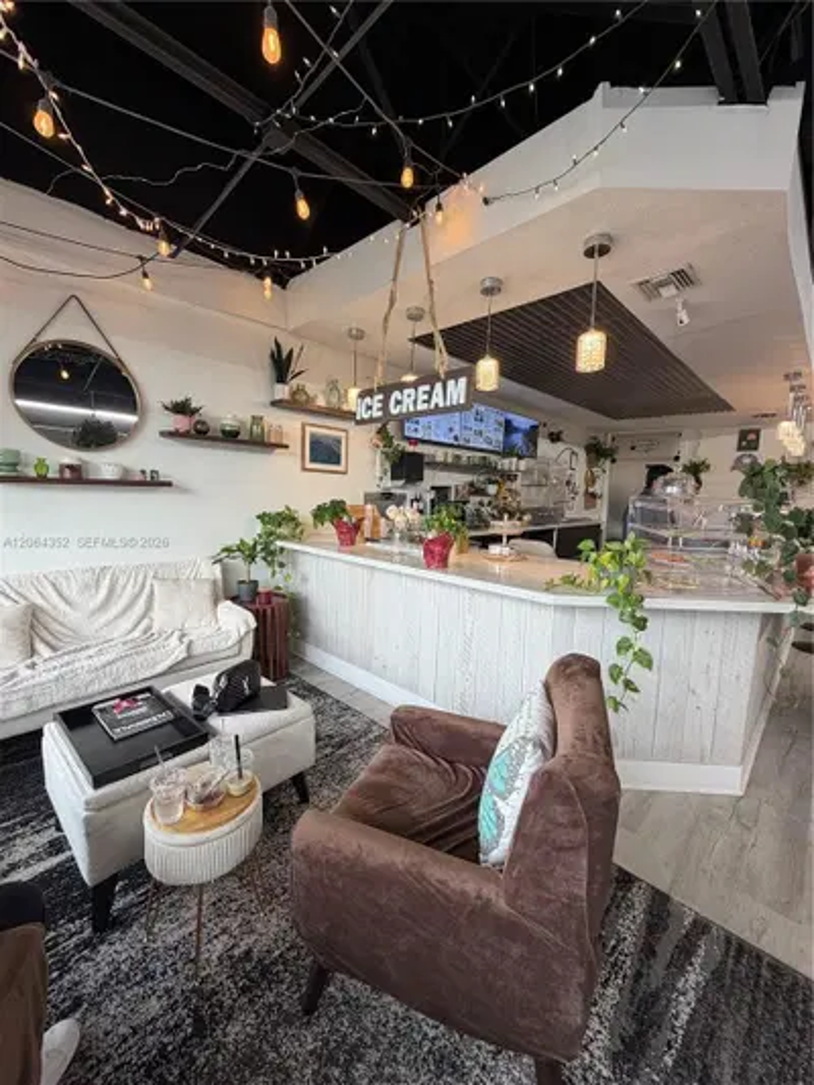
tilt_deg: -6.8
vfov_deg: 102.1
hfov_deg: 85.7
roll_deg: -1.5
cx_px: 407
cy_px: 542
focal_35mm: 14
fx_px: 439
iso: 125
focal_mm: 2.22
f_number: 2.2
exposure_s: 1/120
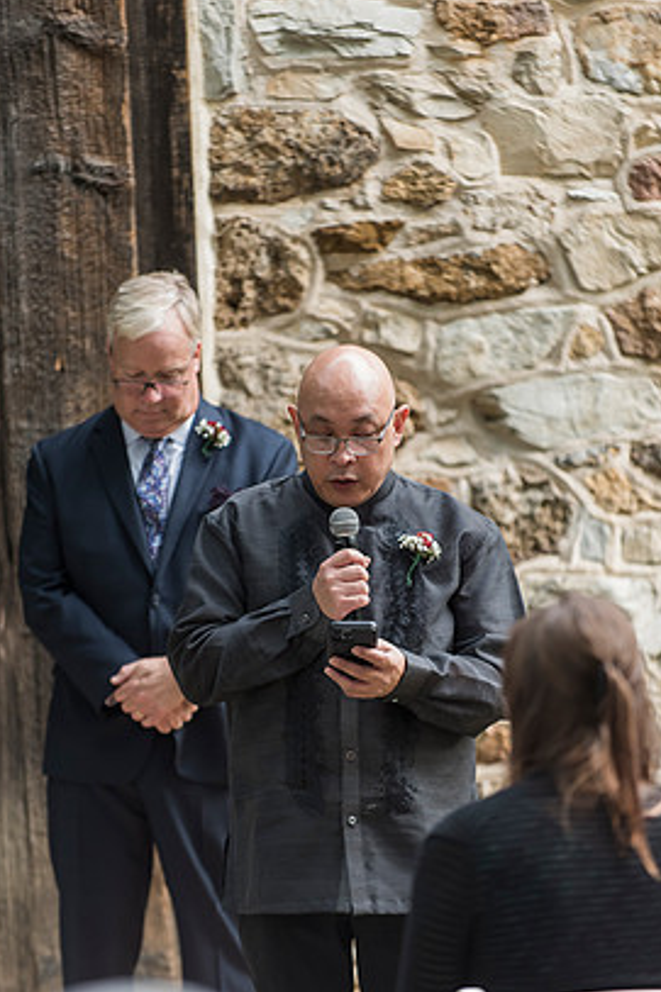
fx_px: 6091
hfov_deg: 6.2
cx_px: 334
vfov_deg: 9.3
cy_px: 490
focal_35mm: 221
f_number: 3.2
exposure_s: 1/500
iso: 800
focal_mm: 200
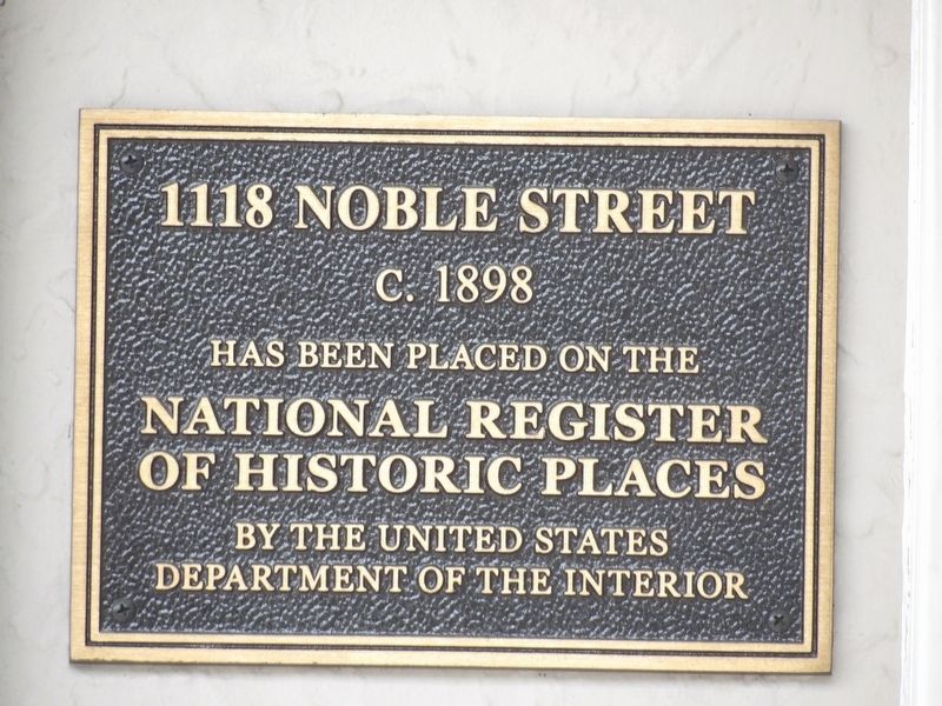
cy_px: 353
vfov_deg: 2.1
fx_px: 19566
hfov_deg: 2.8
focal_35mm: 719
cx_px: 471
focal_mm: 128.9
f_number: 4.4
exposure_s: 1/50
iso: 457
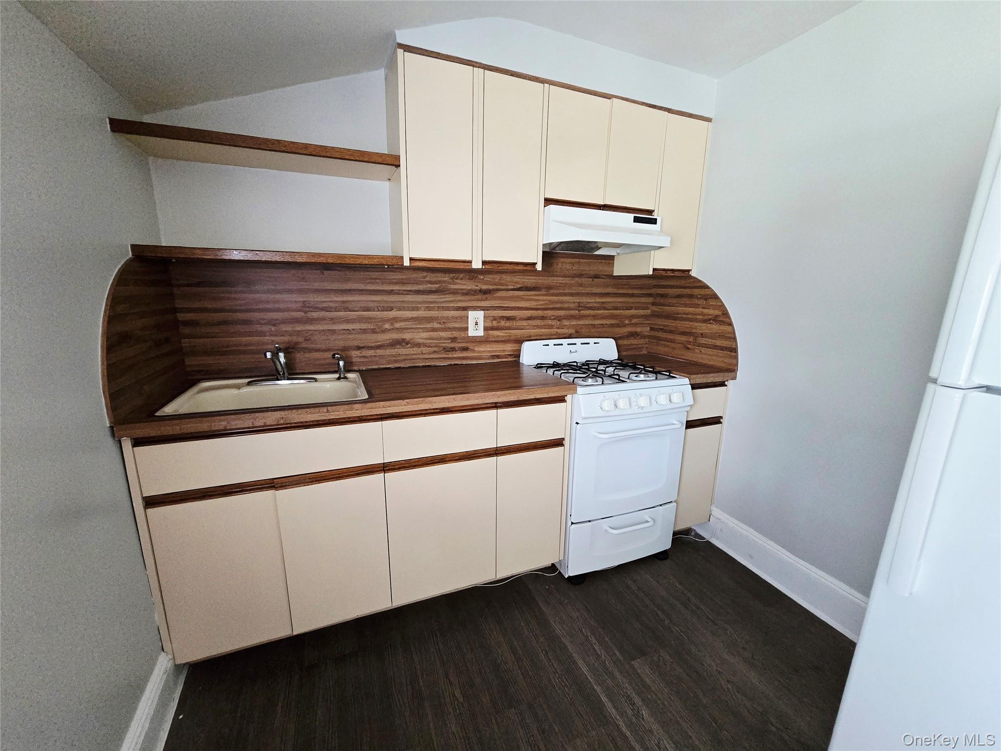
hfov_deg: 106.2
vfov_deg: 89.9
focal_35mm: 13
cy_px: 376
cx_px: 500
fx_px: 376
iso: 640
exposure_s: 1/60.2
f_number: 2.2
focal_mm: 2.2
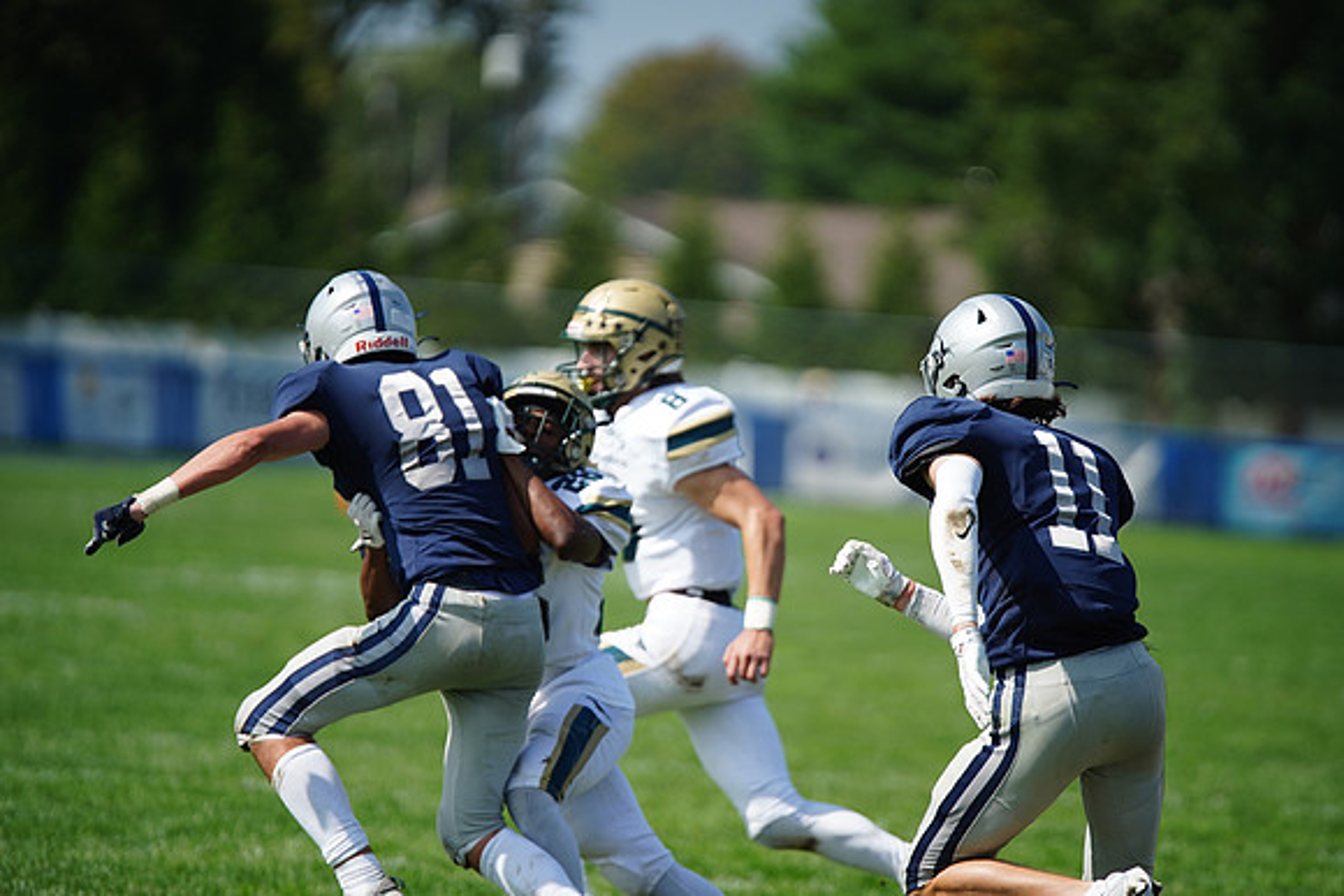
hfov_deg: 6.9
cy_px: 448
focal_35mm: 300
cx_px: 672
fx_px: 11202
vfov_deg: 4.6
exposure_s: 1/5000
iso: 400
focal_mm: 300
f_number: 2.8
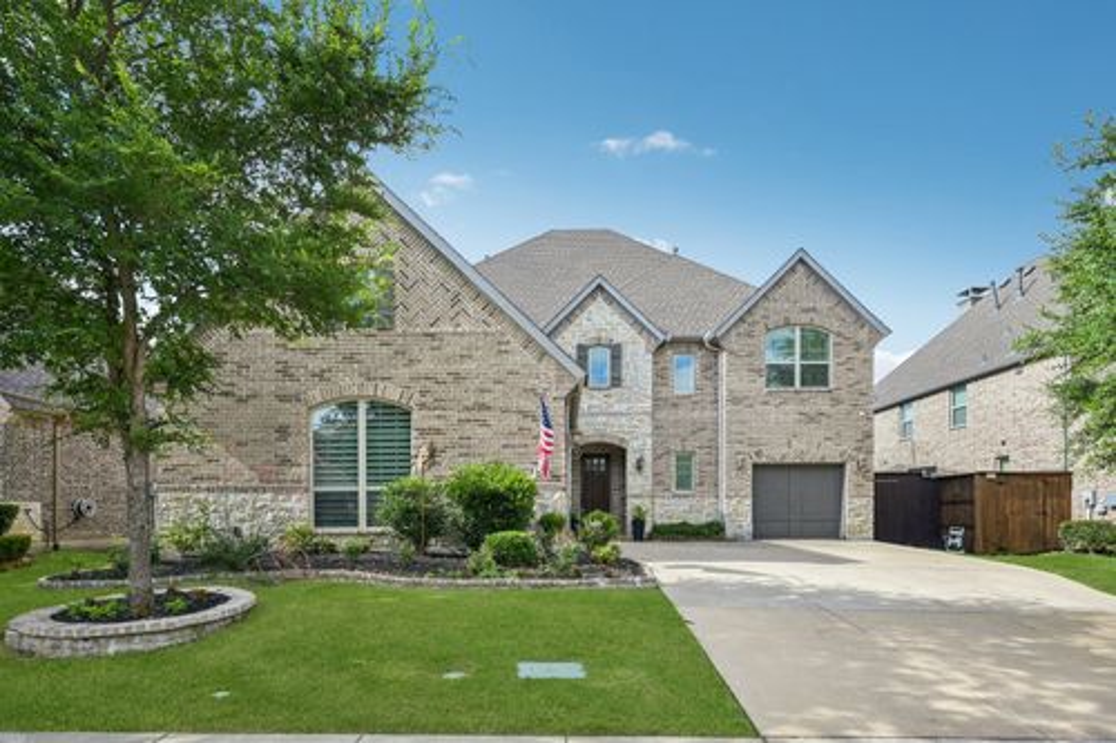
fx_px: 558
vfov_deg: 67.3
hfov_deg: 90.0
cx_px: 558
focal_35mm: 18
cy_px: 372
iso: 250
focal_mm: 18
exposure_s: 1/400
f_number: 9
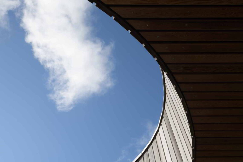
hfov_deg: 54.4
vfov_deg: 37.9
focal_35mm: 35
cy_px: 81
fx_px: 236
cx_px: 122
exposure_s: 1/80
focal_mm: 35
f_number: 11
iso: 64
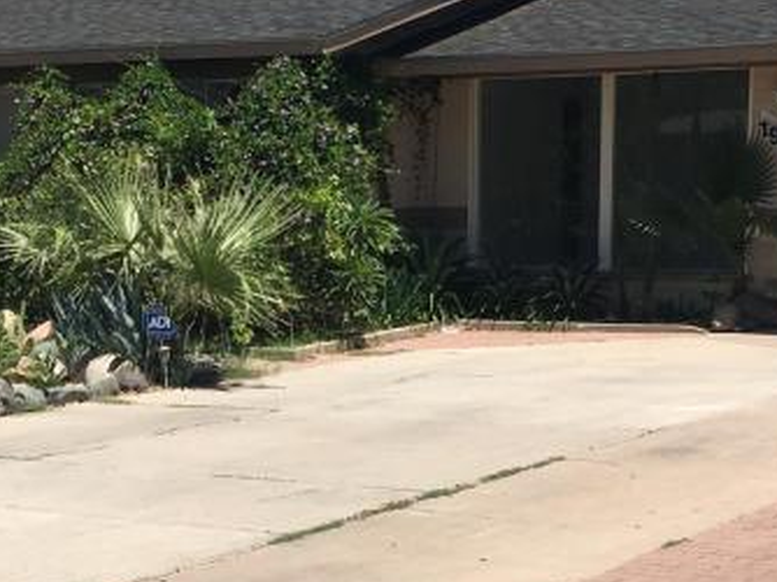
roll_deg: +1.1
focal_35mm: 89
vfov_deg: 16.5
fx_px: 1996
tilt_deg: -5.4
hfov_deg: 21.9
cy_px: 461
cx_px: 214
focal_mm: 4.15
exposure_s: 1/1789
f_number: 2.2
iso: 25
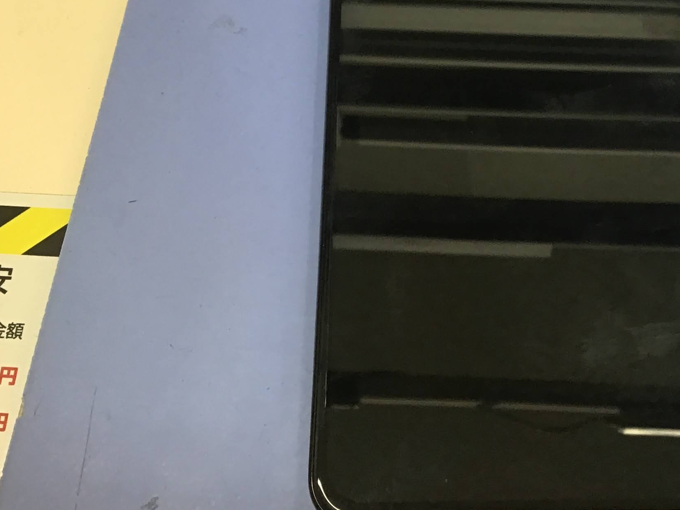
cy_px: 115
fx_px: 1198
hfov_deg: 31.2
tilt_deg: -68.5
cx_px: 496
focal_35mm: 61
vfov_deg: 23.7
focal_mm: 3.3
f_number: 2.4
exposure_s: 1/30
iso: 25
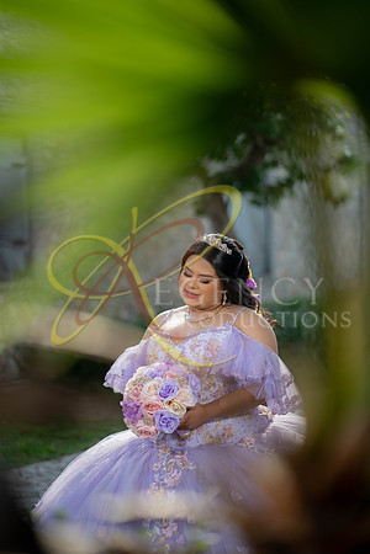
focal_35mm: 85
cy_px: 277
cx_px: 185
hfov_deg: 16.1
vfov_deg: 23.9
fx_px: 1310
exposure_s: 1/2000
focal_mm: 85
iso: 125
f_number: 1.8
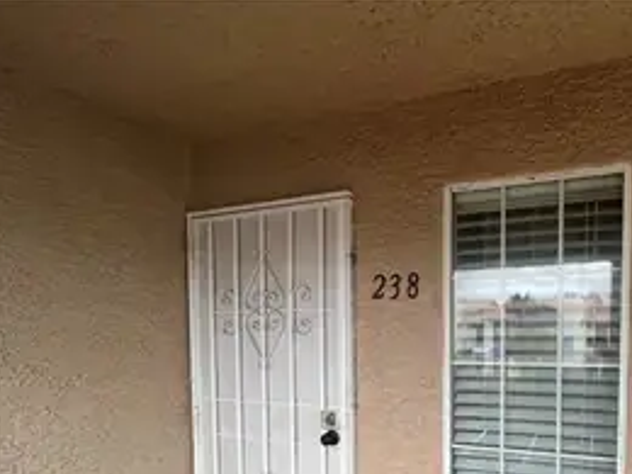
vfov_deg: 61.8
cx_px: 467
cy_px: 362
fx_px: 365
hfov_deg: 76.3
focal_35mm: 20
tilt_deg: -3.0
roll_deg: +0.1
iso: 32
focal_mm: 1.57
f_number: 1.8
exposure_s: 1/99
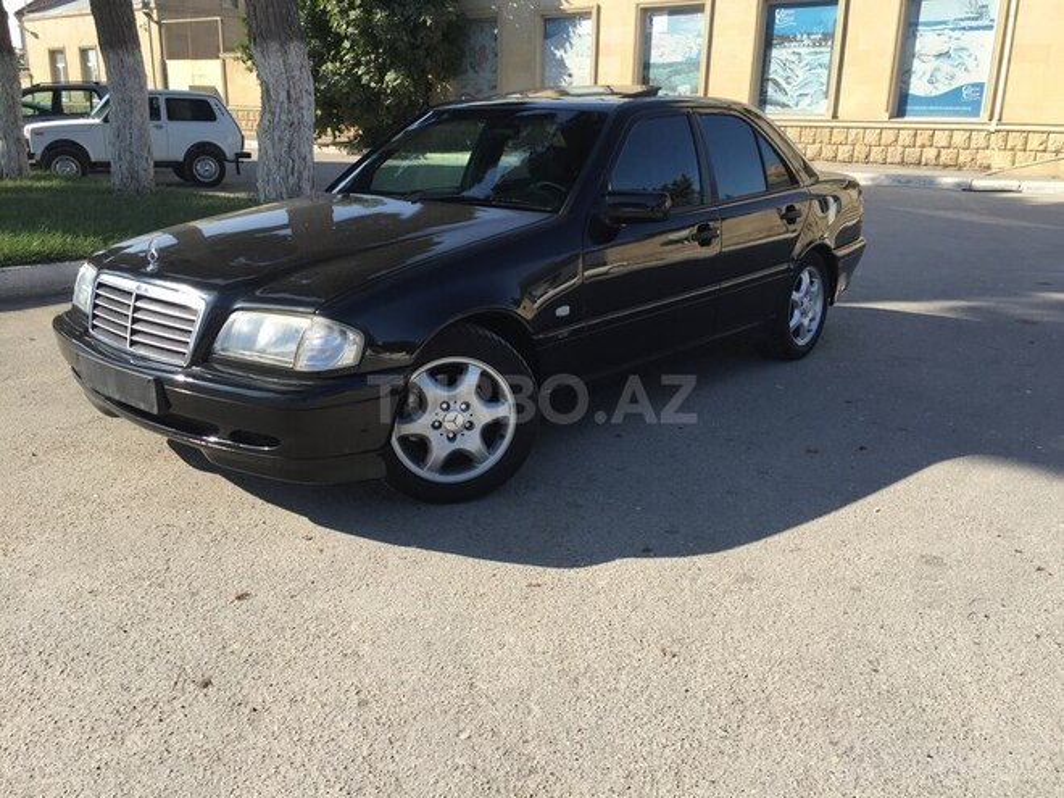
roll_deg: -2.2
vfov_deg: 48.2
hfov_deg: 61.7
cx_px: 532
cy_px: 399
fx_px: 891
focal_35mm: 29
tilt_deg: -17.2
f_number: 2.2
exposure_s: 1/807
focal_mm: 4.15
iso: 32
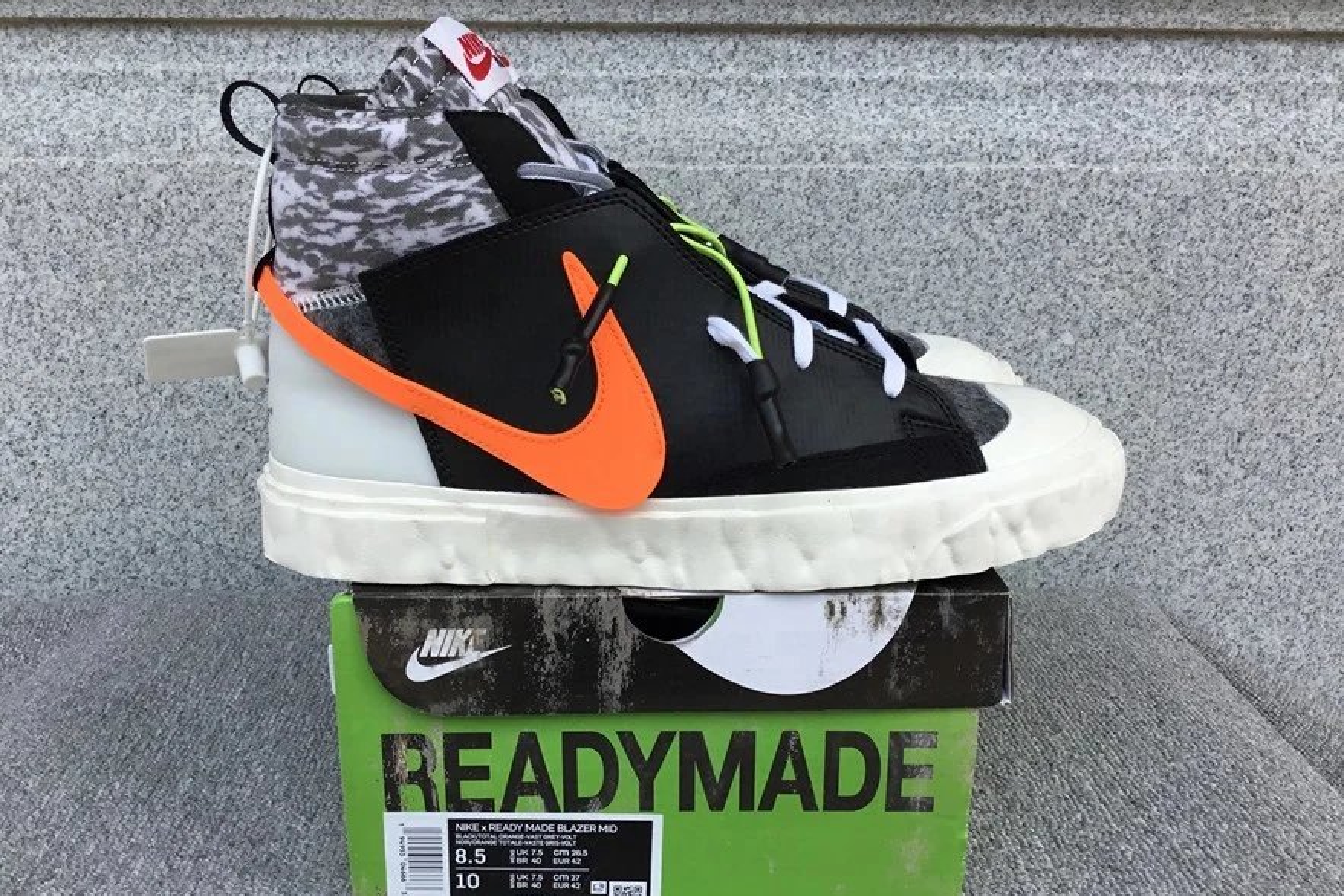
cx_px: 662
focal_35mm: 33
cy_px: 463
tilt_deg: -16.4
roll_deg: +0.2
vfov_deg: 40.0
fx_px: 1232
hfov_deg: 57.2
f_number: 2.4
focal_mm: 3.3
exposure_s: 1/727
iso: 25
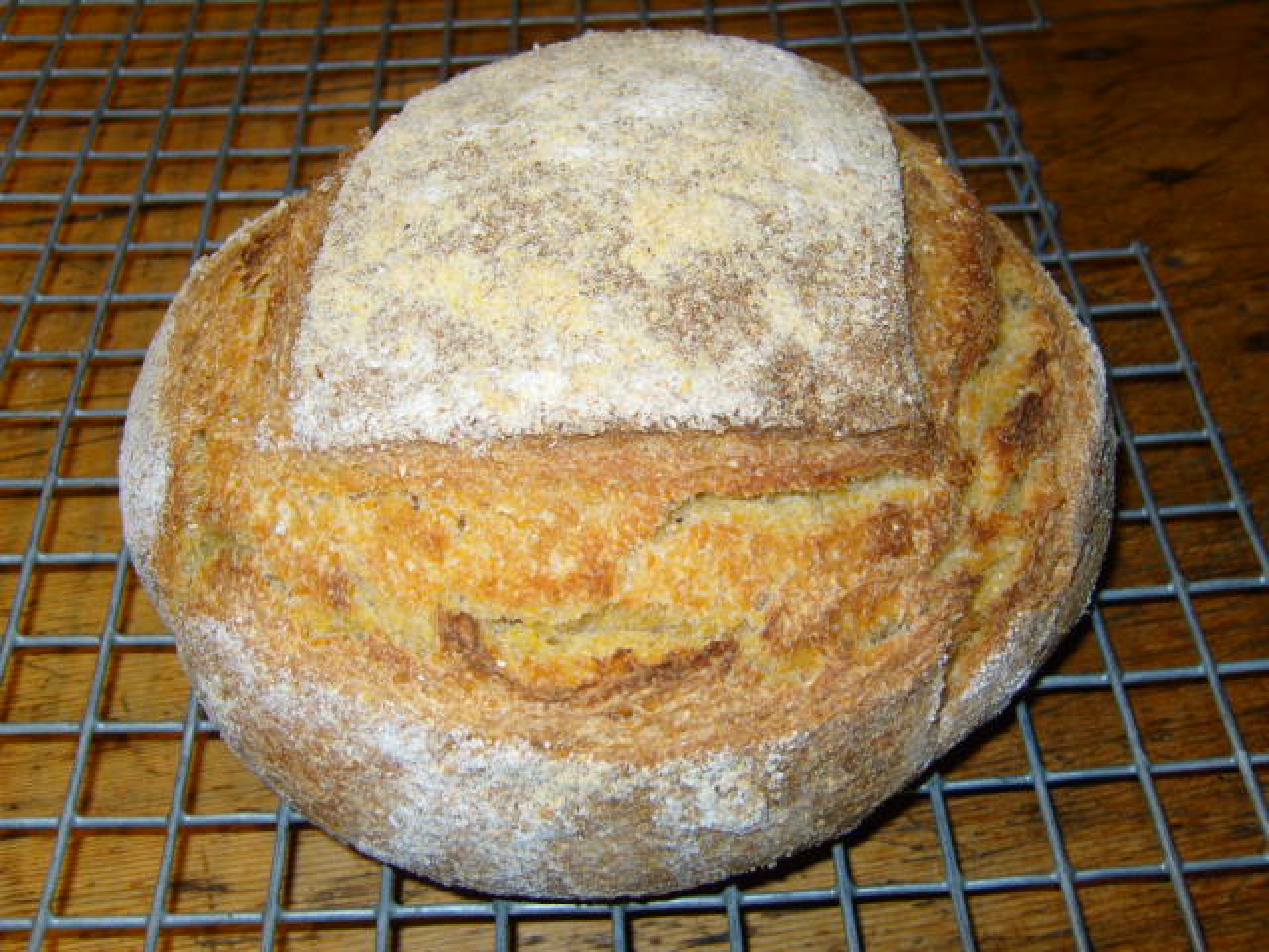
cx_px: 634
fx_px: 1283
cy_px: 476
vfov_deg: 40.7
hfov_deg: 52.6
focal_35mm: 35
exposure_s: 1/30
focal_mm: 7.4
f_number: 2.8
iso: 100
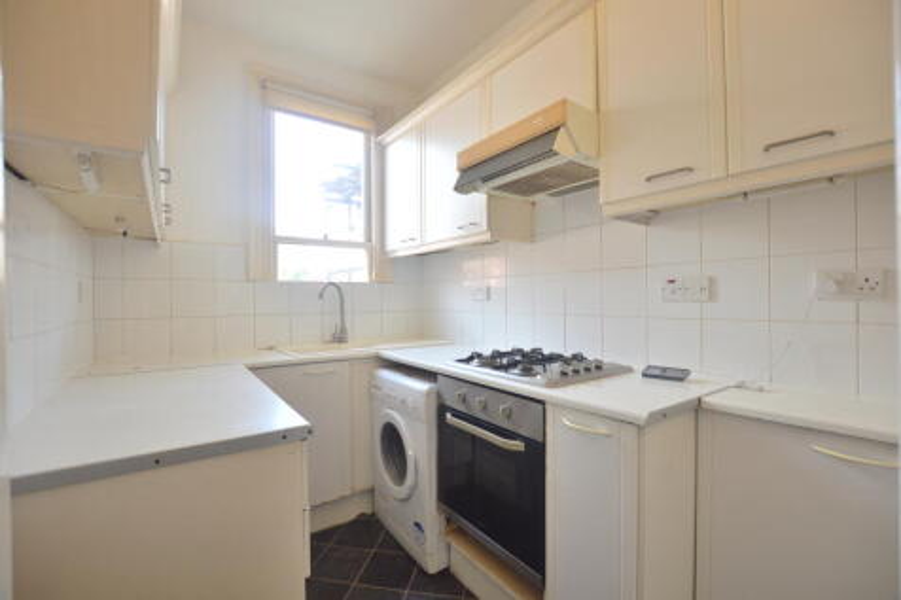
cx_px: 450
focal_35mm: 15
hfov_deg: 100.4
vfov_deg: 77.3
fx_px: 375
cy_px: 300
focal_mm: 10
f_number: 3.5
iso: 100
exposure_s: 1/40
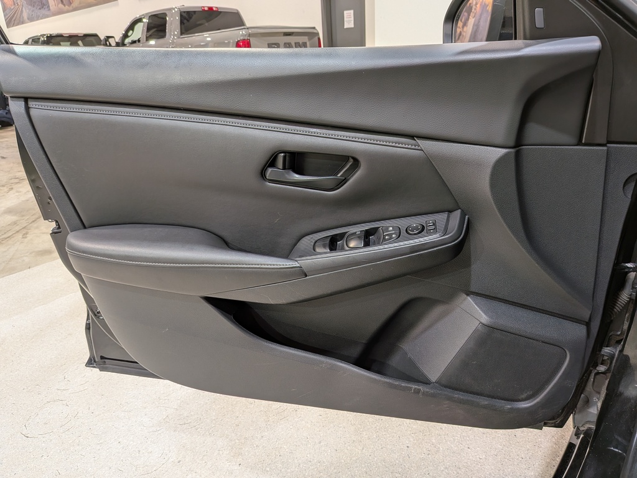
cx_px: 318
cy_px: 239
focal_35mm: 24
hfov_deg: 71.6
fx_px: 442
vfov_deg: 56.8
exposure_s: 1/120
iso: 139
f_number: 1.7
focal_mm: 4.53
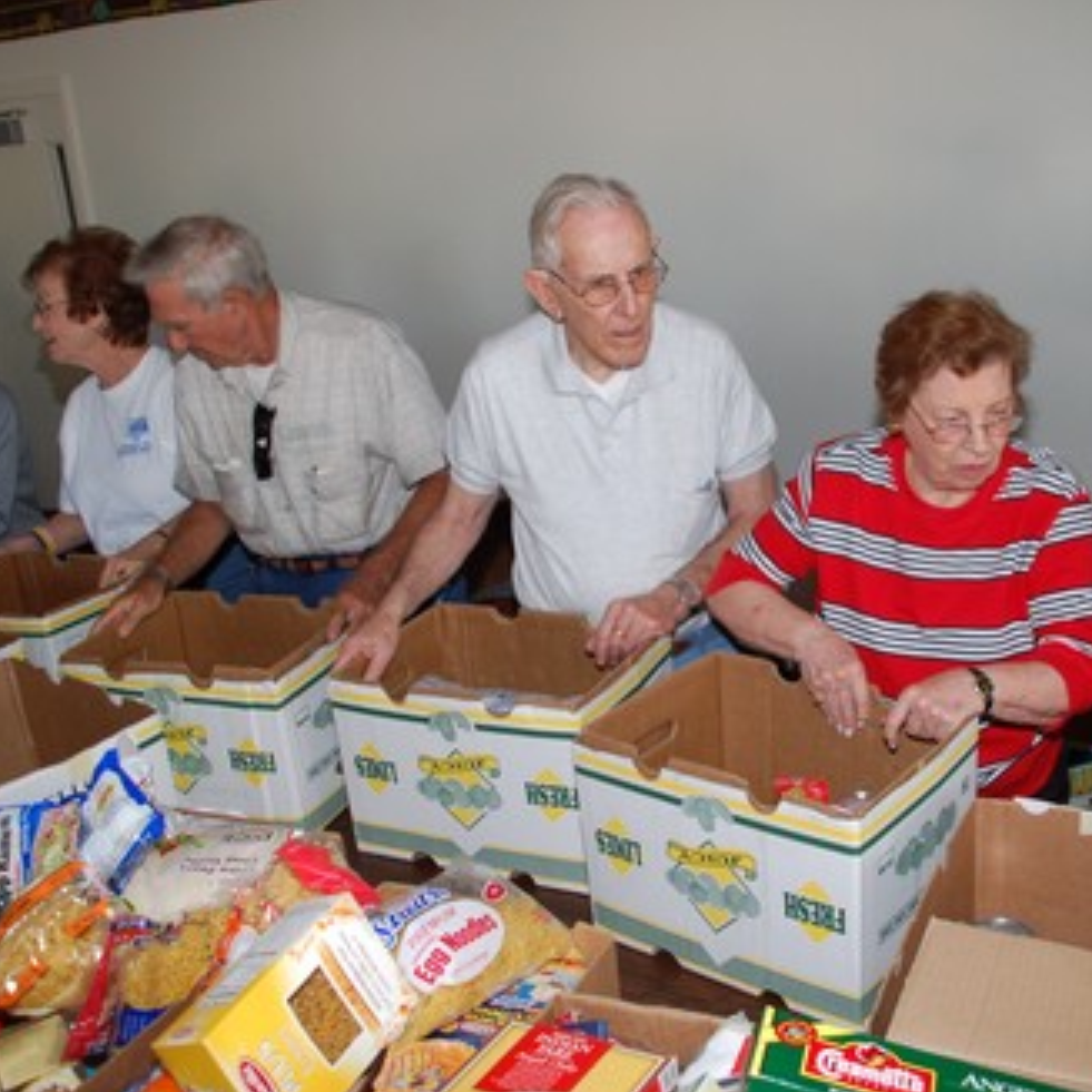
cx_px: 655
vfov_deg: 47.2
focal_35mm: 35
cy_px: 548
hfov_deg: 47.0
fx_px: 1249
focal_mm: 18
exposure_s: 1/60
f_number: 4
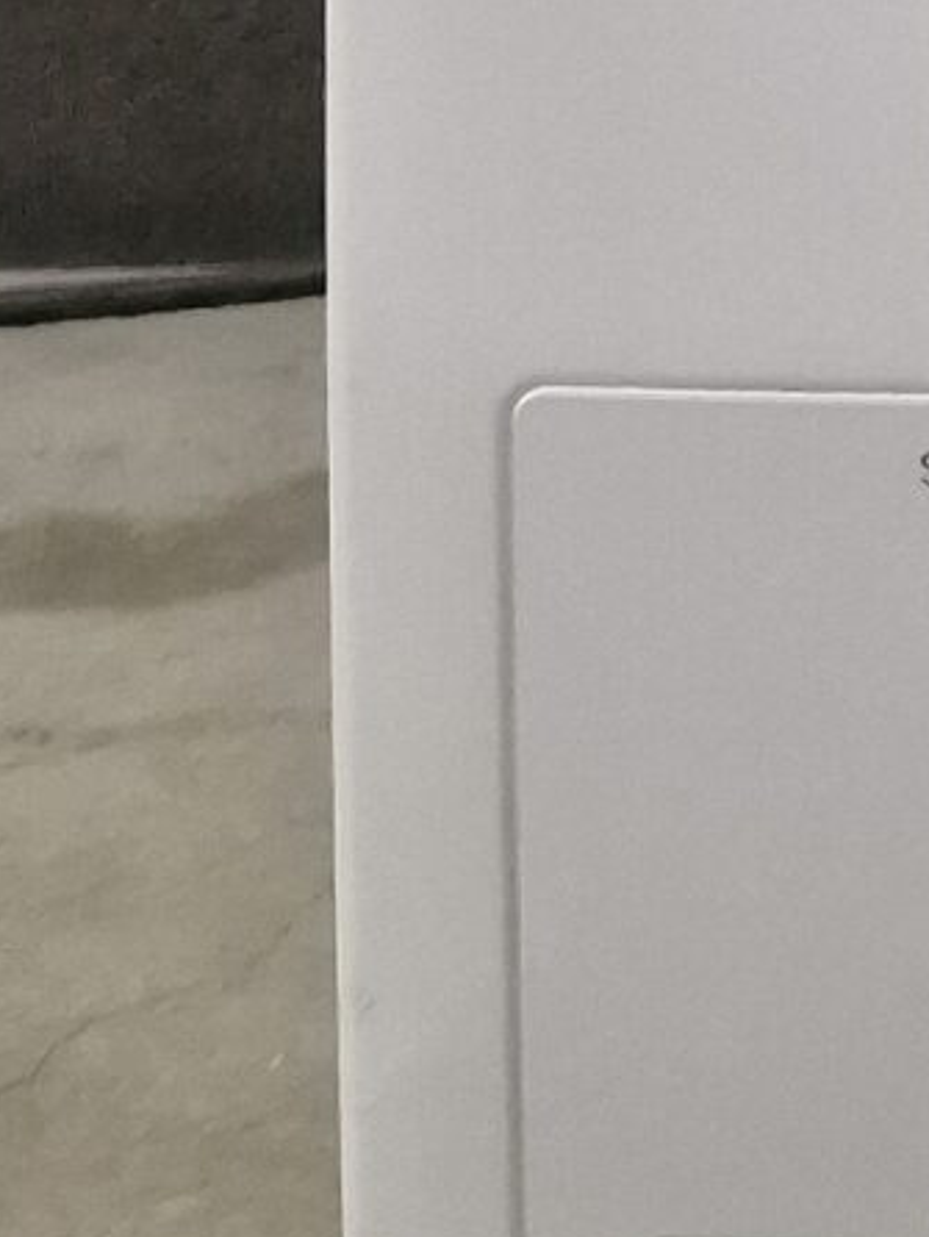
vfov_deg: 12.9
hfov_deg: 10.4
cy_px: -1298
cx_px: 1797
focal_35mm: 132
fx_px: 4719
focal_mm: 6.4
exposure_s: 1/100
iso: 1000
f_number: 1.8
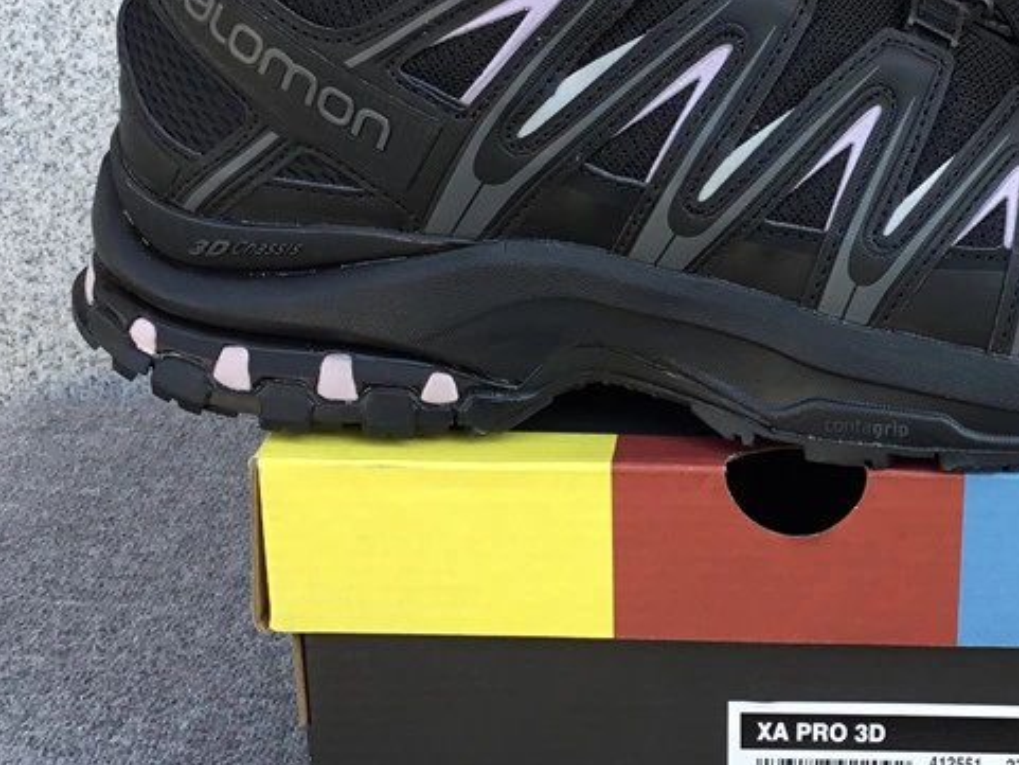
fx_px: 1708
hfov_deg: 32.6
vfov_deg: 25.2
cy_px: 332
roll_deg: -0.6
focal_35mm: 58
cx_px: 767
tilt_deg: -21.0
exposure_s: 1/100
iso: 25
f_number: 2.4
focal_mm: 3.3
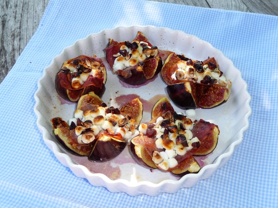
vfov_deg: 32.2
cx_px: 139
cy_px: 104
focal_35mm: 45
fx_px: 361
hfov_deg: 42.1
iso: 100
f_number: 4.1
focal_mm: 7.6
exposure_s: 1/30
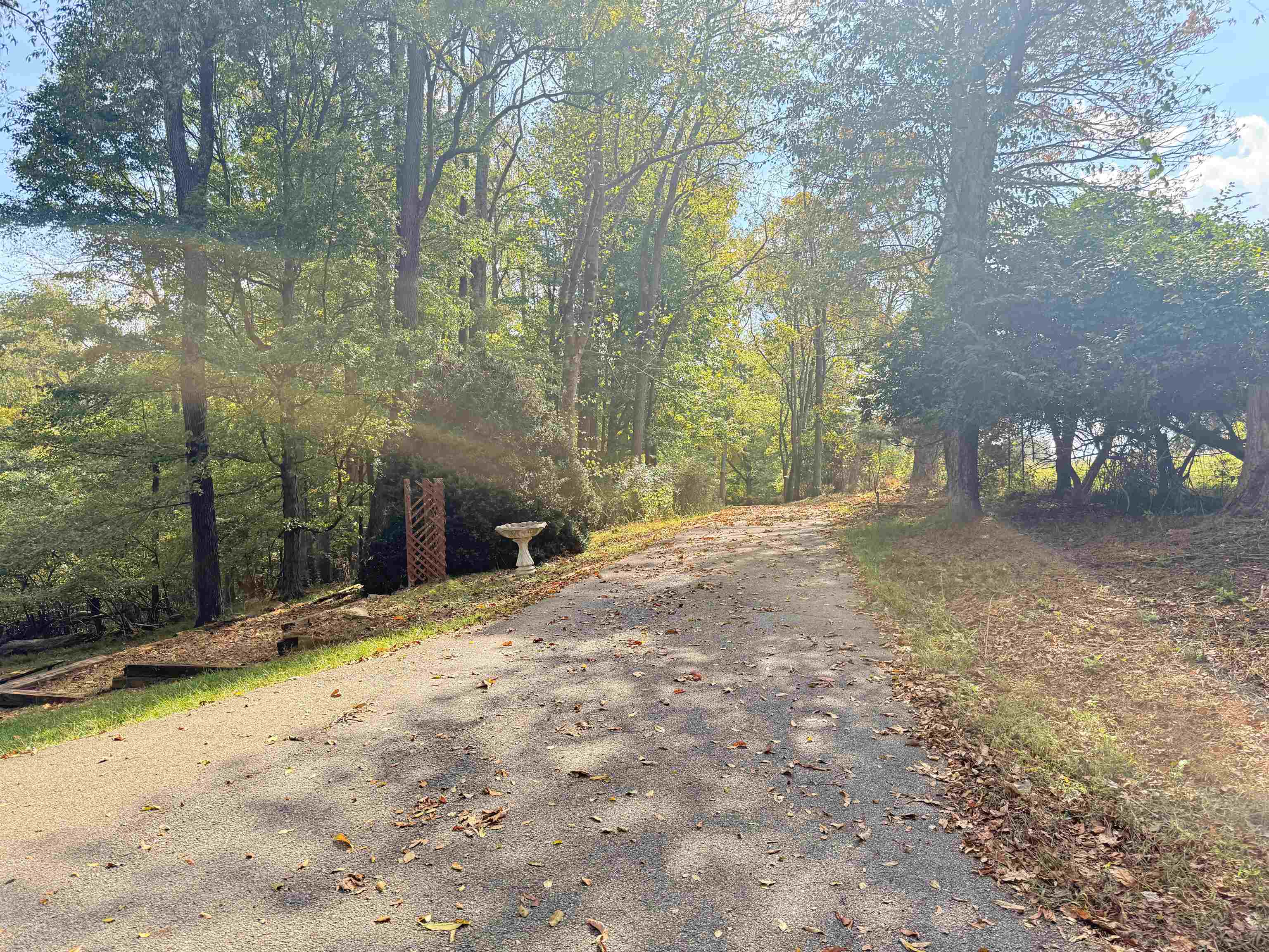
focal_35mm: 24
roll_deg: -0.8
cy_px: 476
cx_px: 634
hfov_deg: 71.6
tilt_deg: -2.2
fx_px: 880
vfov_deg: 56.8
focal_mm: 6.76
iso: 100
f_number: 1.78
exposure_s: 1/868
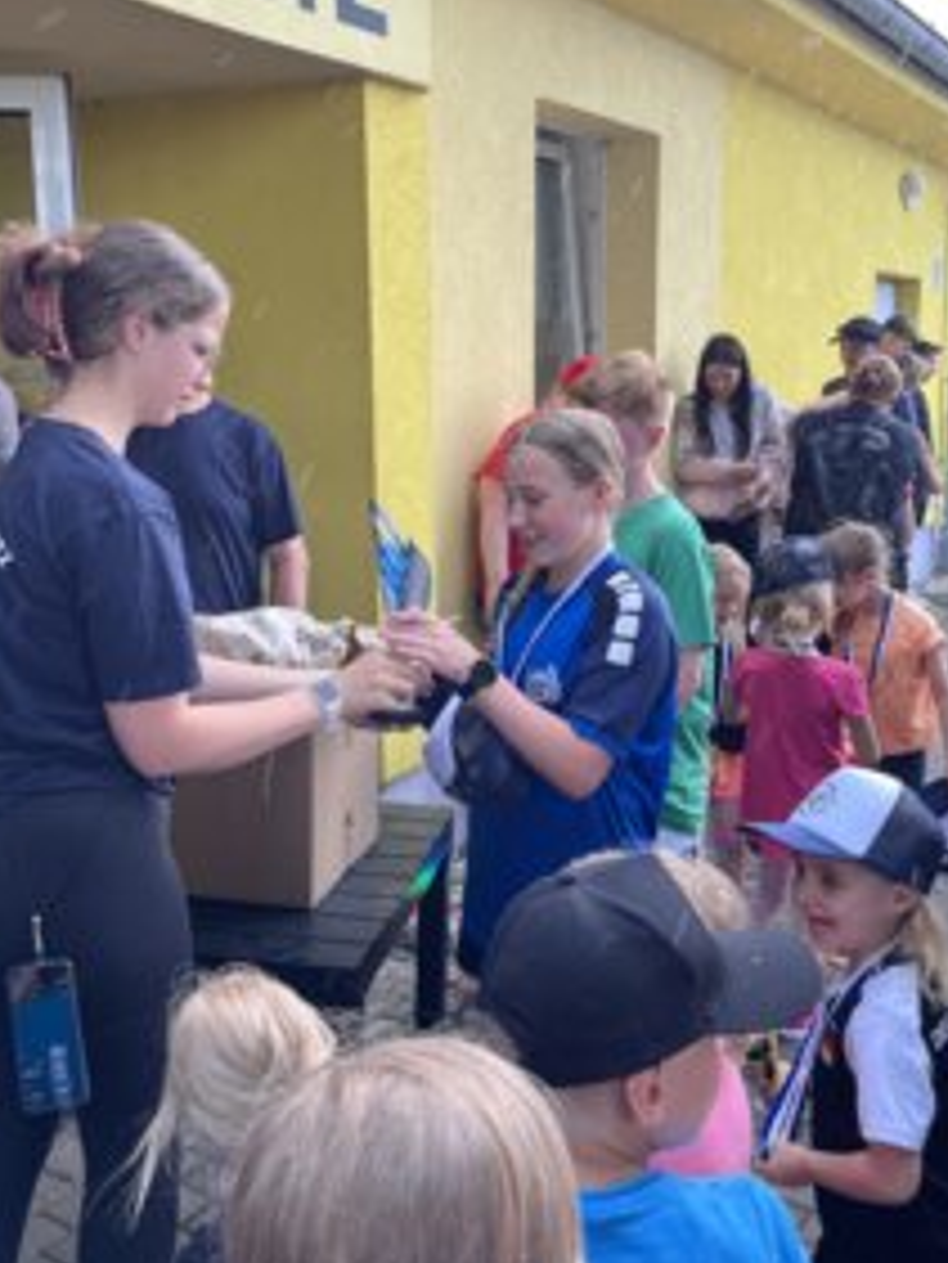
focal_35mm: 37
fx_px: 1350
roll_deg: +1.5
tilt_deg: -8.5
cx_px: 418
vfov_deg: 50.1
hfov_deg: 38.6
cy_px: 607
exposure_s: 1/122
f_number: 1.6
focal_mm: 5.1
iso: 40
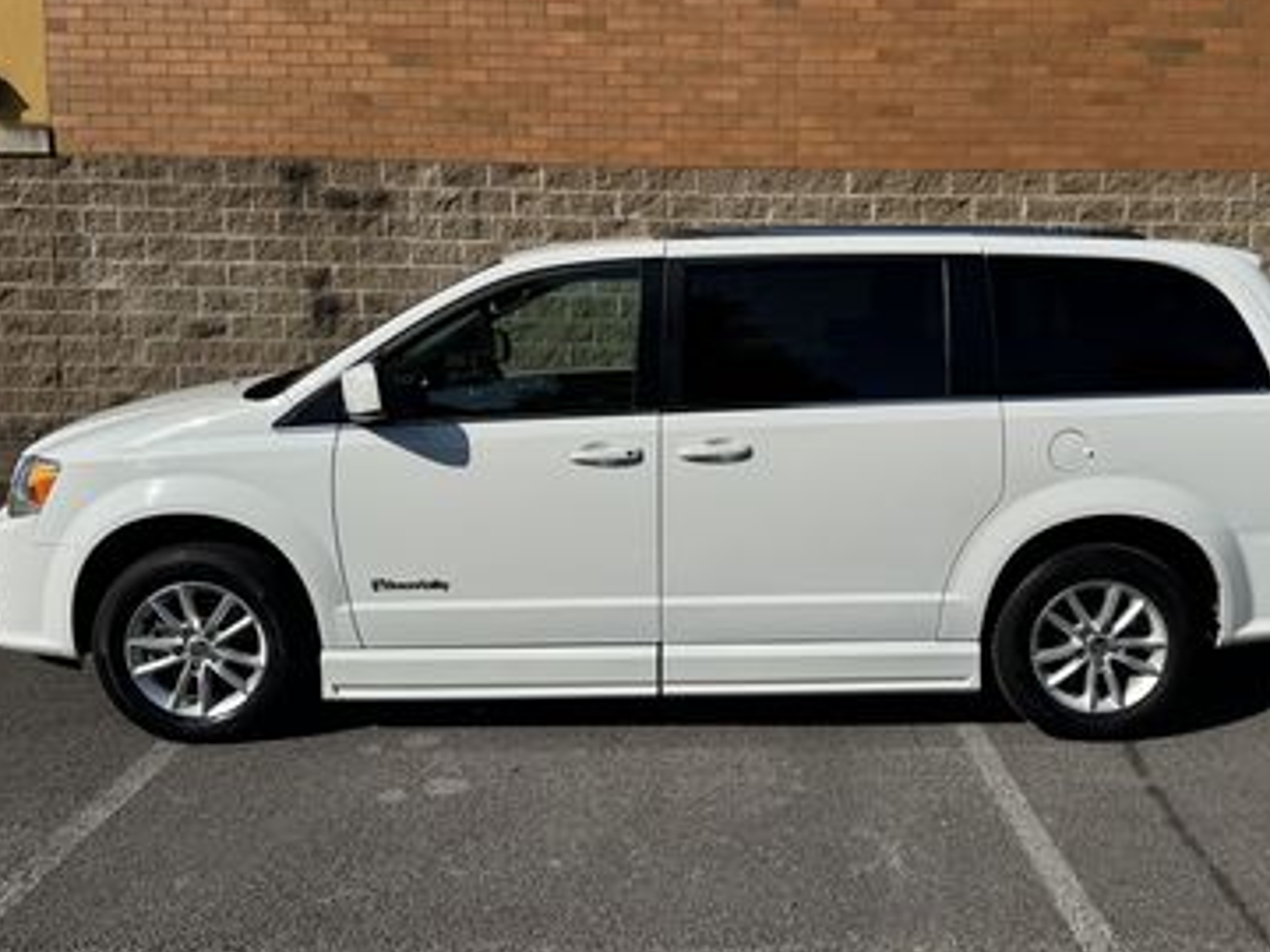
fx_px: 1174
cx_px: 716
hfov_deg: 56.6
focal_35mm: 32
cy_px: 409
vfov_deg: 44.0
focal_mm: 6.76
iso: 80
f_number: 1.78
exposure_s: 1/9009
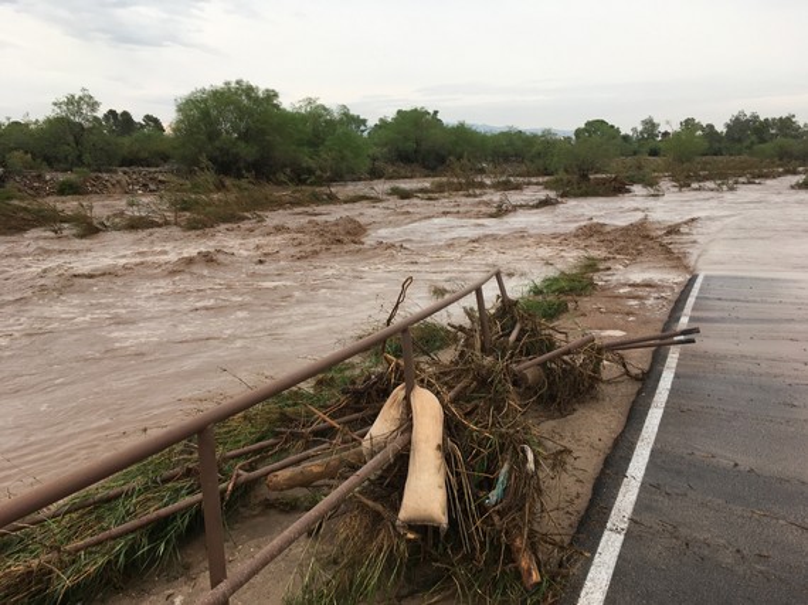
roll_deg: -0.1
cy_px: 302
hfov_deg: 61.7
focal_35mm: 29
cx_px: 404
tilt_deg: -10.4
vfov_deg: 48.2
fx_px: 677
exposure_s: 1/120
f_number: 2.2
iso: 32
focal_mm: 4.15
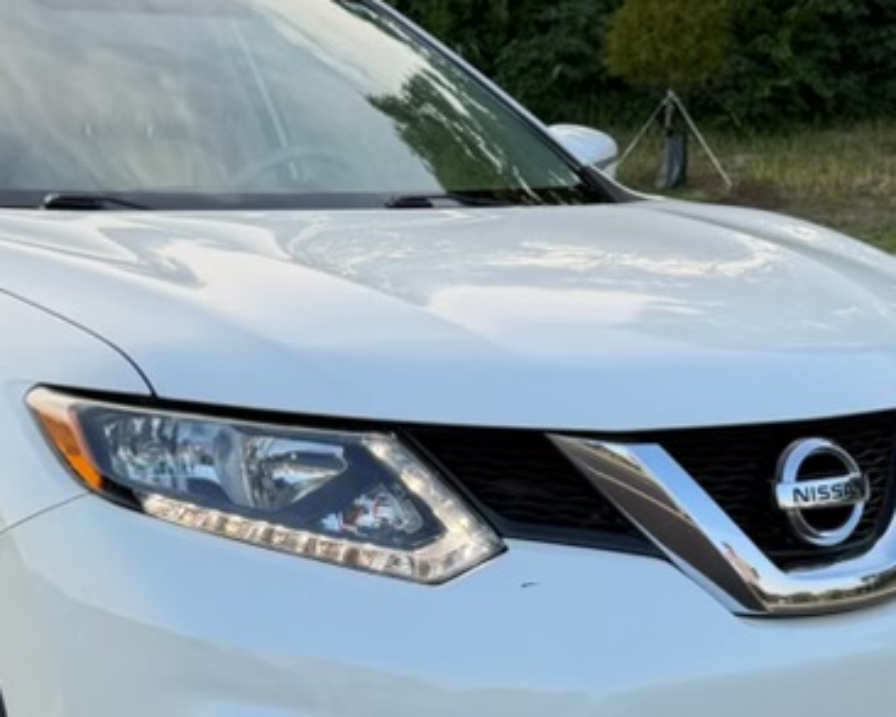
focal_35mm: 82
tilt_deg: -10.9
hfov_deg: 23.3
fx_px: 2175
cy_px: 578
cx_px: 372
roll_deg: +0.8
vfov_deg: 18.5
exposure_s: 1/1032
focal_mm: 6.76
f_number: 1.78
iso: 100
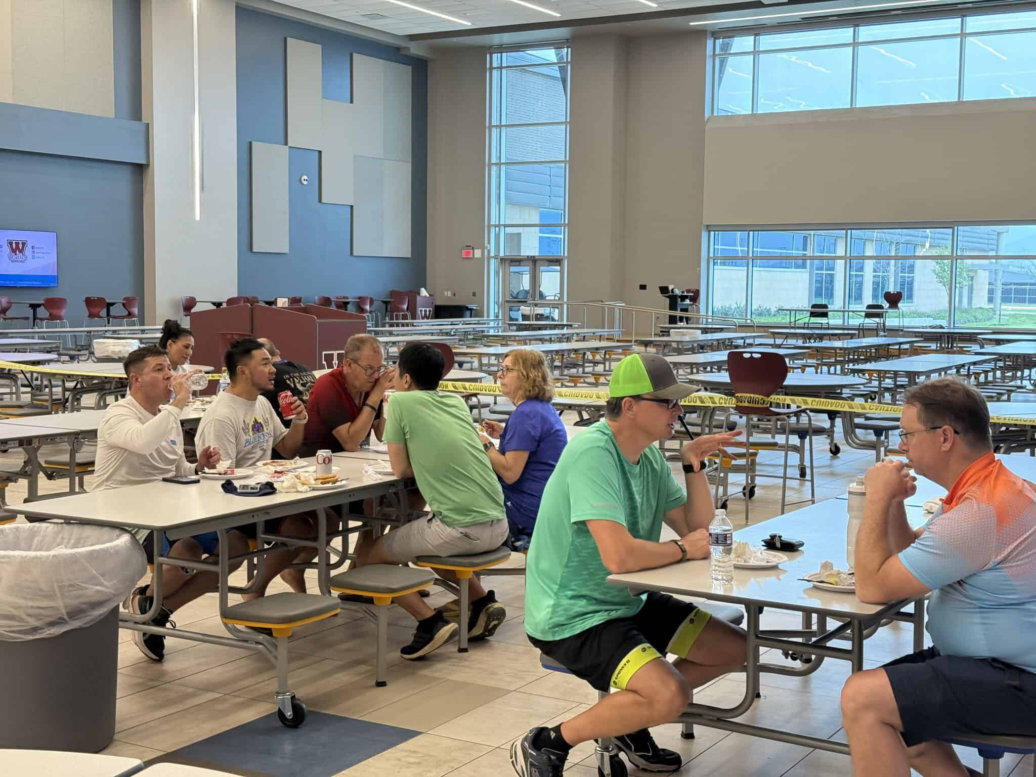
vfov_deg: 30.3
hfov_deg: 39.7
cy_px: 388
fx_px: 1437
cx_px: 518
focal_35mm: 48
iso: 200
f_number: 1.8
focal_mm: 6.8
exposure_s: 1/150
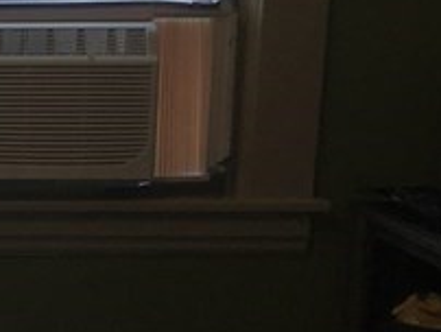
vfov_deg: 10.1
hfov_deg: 11.2
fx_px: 1875
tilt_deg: -10.6
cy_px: 214
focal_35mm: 147
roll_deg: -0.1
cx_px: -629
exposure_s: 1/60
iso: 32
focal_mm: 4.15
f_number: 2.2
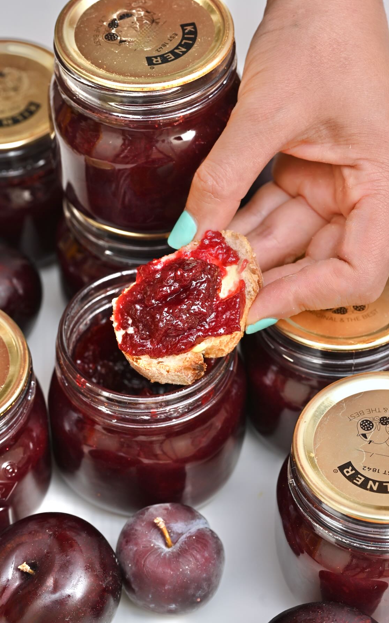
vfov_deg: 19.3
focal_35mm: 108
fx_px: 1832
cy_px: 311
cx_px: 193
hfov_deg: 12.1
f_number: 8
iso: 200
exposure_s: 1/60
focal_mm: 105
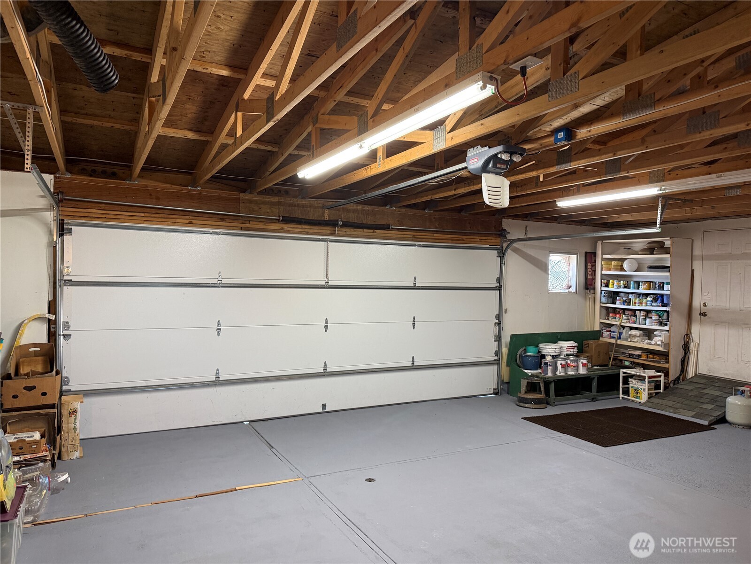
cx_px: 376
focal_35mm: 24
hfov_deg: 71.6
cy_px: 282
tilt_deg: -0.9
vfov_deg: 56.8
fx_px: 521
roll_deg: -1.4
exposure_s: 1/60
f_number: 1.78
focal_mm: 6.76
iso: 250
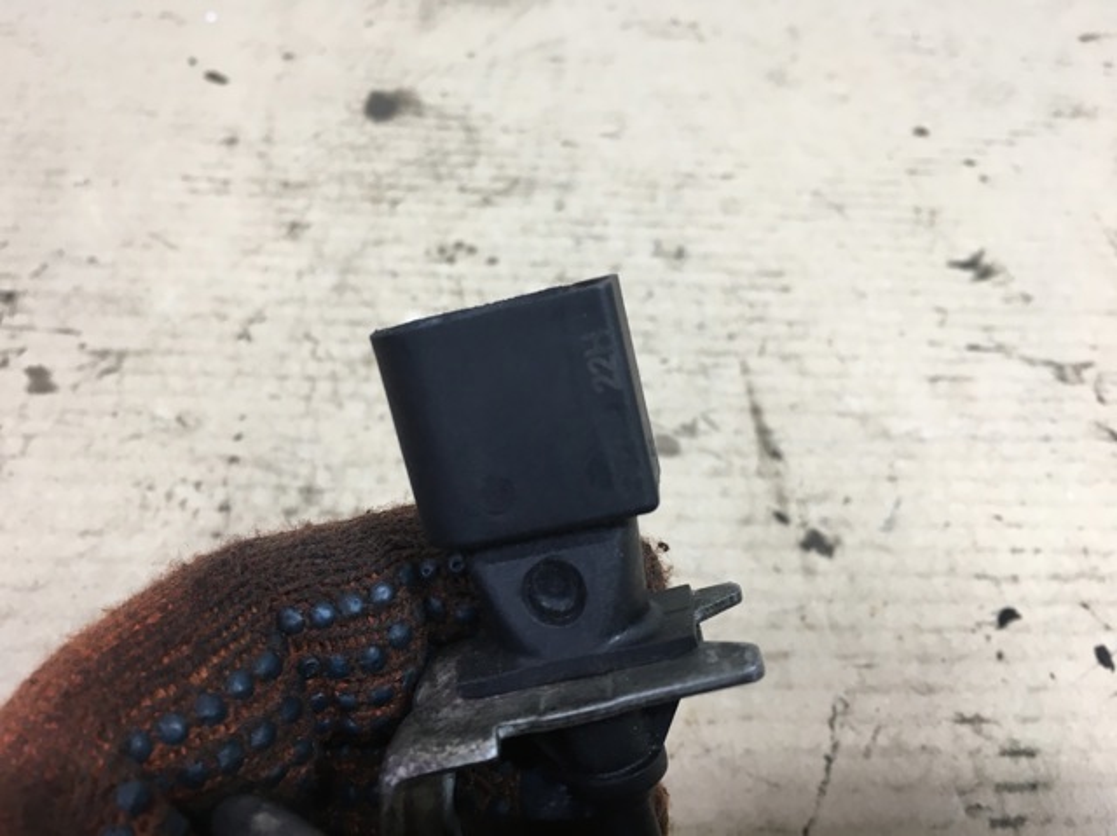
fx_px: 935
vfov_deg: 48.2
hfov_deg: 61.7
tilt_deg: -46.6
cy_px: 418
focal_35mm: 29
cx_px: 558
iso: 80
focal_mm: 4.15
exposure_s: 1/33
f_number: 2.2
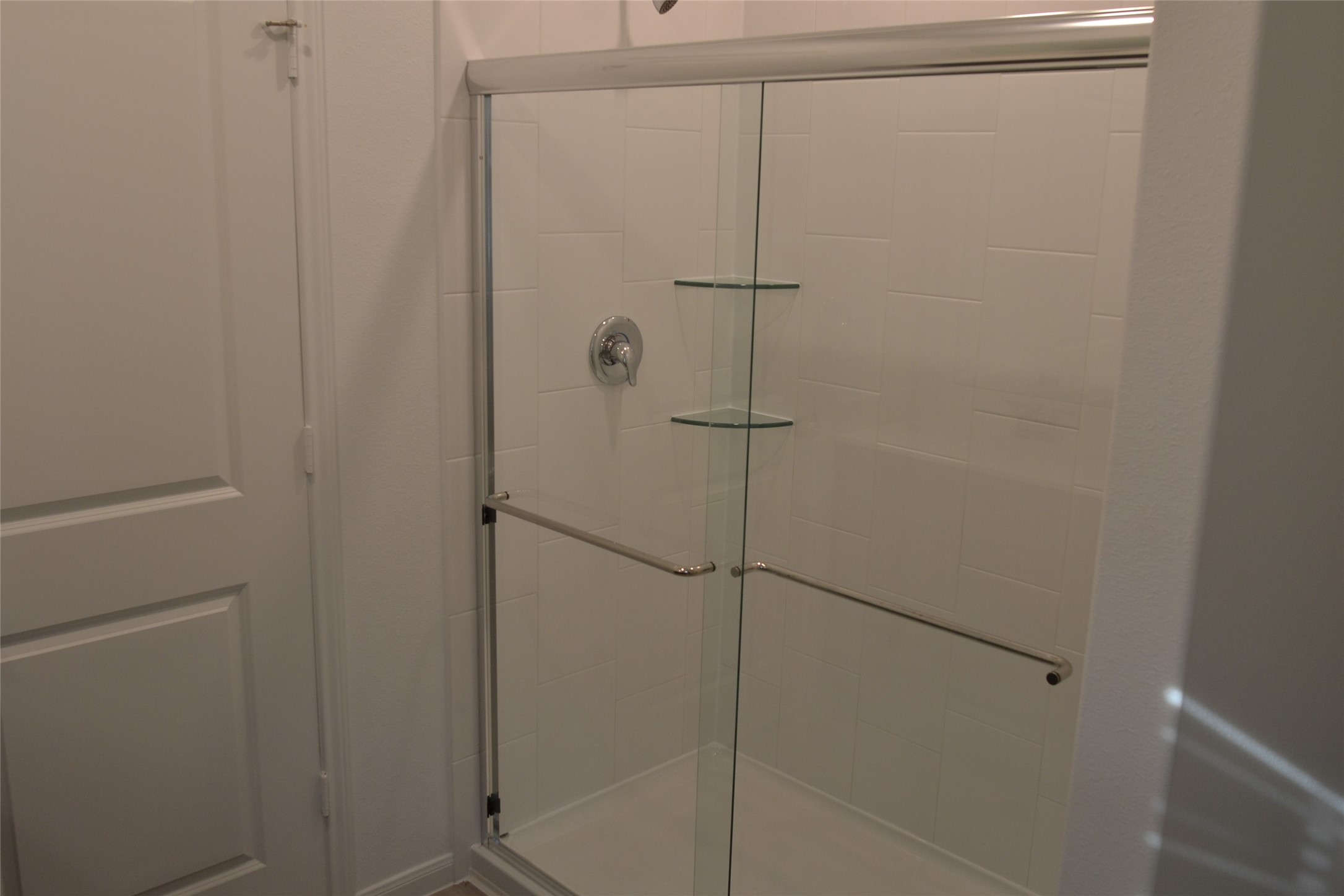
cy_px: 448
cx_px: 672
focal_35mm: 30
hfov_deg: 61.9
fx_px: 1120
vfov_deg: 43.6
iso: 400
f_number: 4.5
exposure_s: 1/80
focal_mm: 20
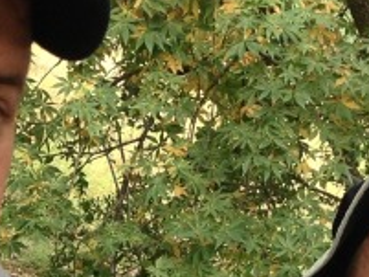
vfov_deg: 8.2
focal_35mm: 178
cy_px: 429
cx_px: 99
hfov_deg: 11.1
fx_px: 1899
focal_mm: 4.28
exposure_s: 1/120
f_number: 2.4
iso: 80
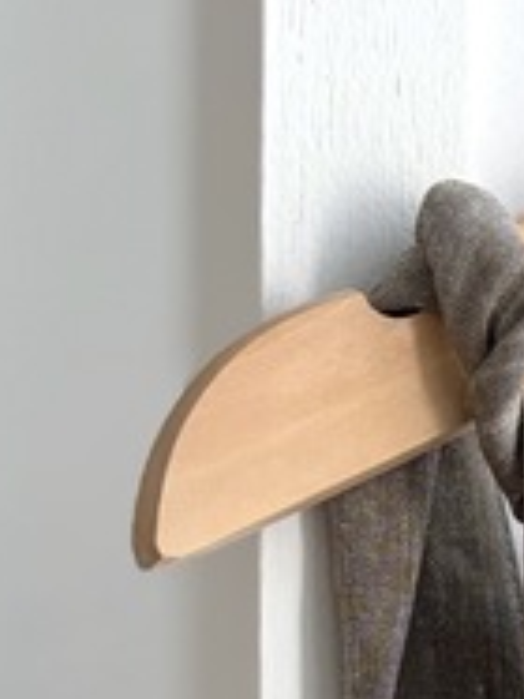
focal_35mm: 139
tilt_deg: -7.9
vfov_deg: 13.3
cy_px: 1106
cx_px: 752
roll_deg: -1.9
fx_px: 2809
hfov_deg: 10.3
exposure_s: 1/122
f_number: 1.6
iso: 125
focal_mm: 5.96
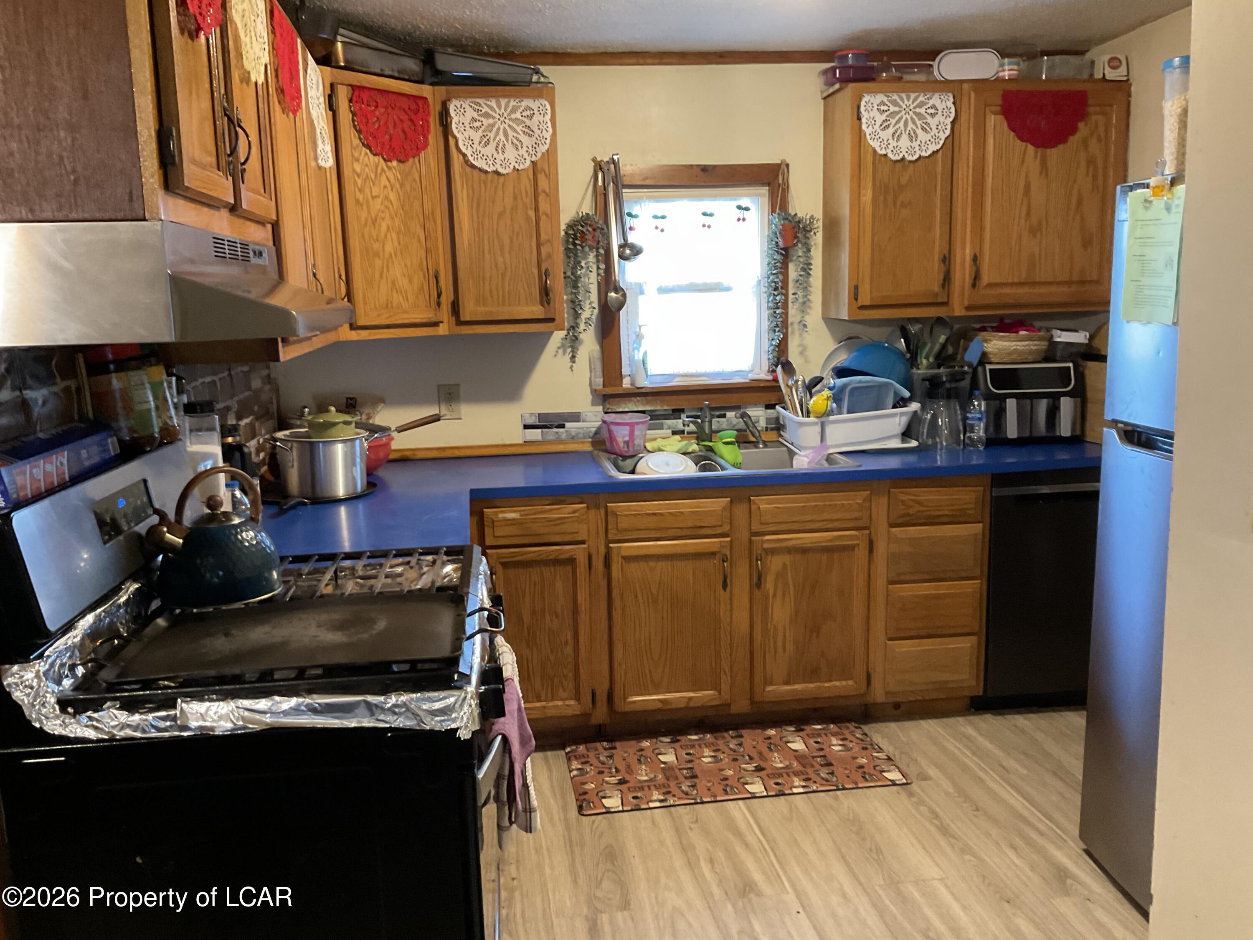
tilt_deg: -9.9
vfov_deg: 48.2
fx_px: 1050
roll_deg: +2.3
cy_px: 470
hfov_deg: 61.7
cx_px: 626
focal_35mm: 29
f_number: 1.8
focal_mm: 3
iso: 200
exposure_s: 1/40
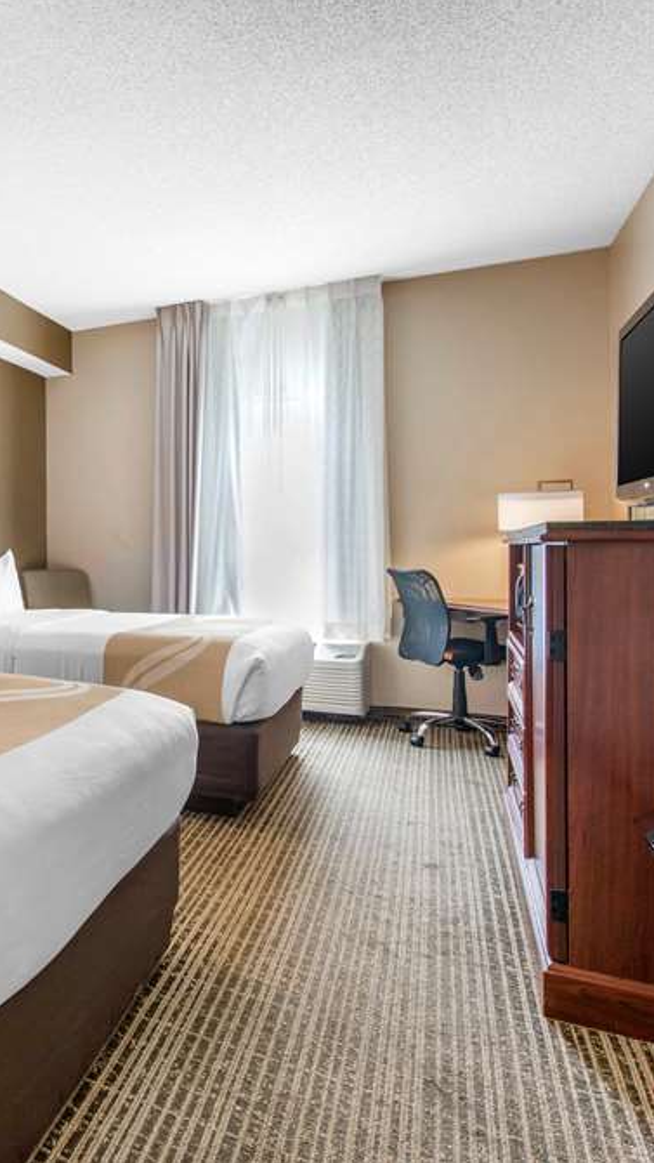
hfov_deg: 41.3
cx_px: -6
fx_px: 740
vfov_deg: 76.3
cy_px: 572
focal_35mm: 24
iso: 400
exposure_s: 1/50
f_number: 11
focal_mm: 15
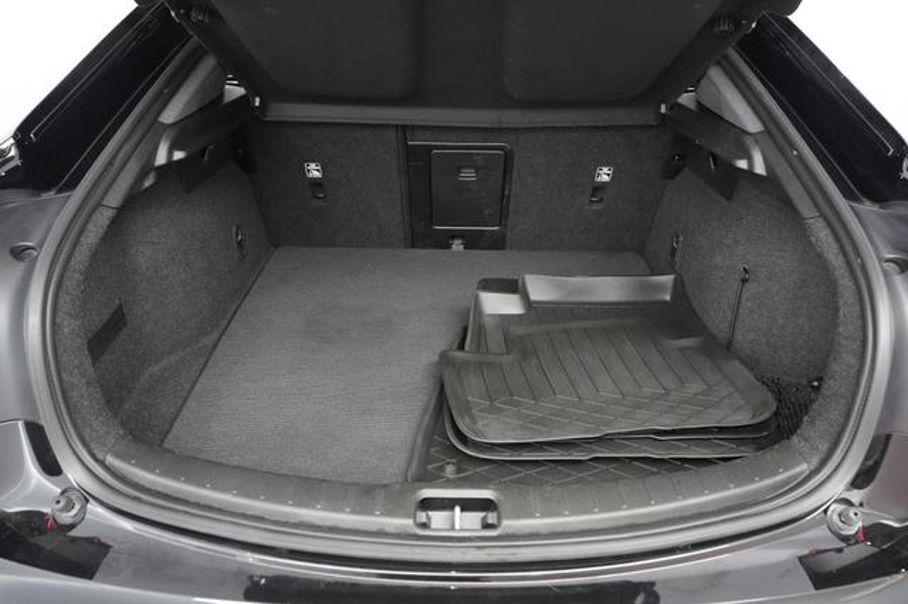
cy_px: 302
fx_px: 630
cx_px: 454
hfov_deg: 71.5
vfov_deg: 51.2
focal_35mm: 25
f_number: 4
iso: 8000
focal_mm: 25
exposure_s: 1/60
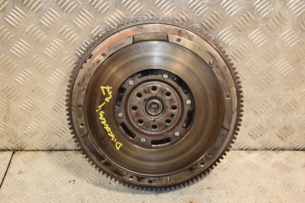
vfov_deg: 23.8
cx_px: 152
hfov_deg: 35.1
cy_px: 102
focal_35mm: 57
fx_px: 483
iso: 800
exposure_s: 1/125
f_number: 5
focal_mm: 38
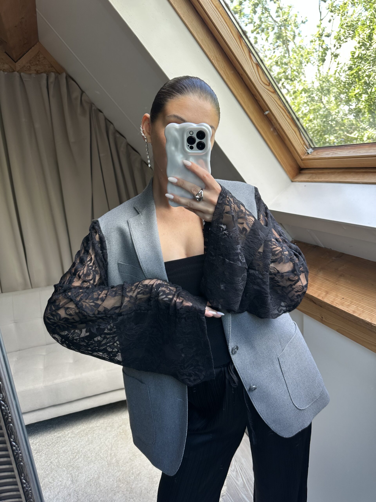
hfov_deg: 56.8
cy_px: 251
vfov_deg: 71.6
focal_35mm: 24
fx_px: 348
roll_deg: +5.2
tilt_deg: -18.8
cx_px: 188
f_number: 1.78
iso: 80
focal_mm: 6.86
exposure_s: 1/121
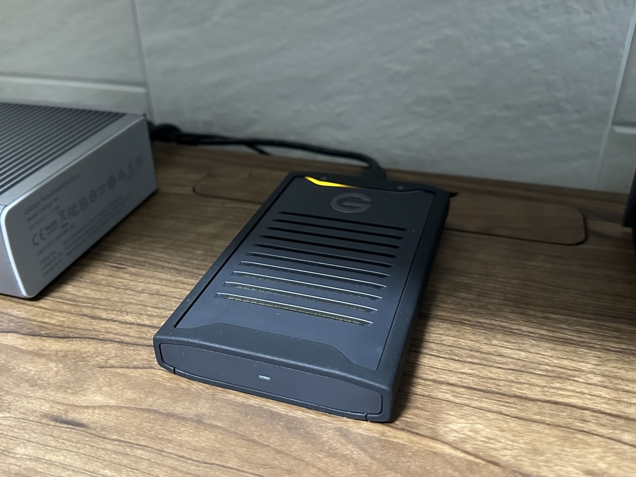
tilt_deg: -32.2
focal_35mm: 24
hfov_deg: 71.6
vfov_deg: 56.8
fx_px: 441
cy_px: 238
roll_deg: +2.3
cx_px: 318
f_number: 1.78
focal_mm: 6.86
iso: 1000
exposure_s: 1/40
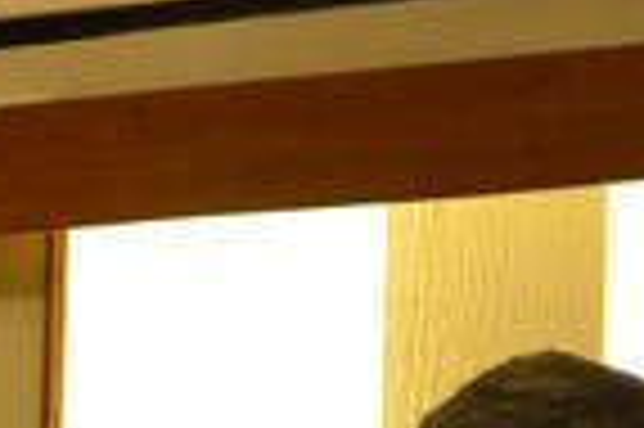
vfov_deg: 4.0
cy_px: 674
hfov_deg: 5.9
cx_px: -297
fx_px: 6166
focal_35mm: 345
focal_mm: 55
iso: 2500
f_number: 5.6
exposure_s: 1/100
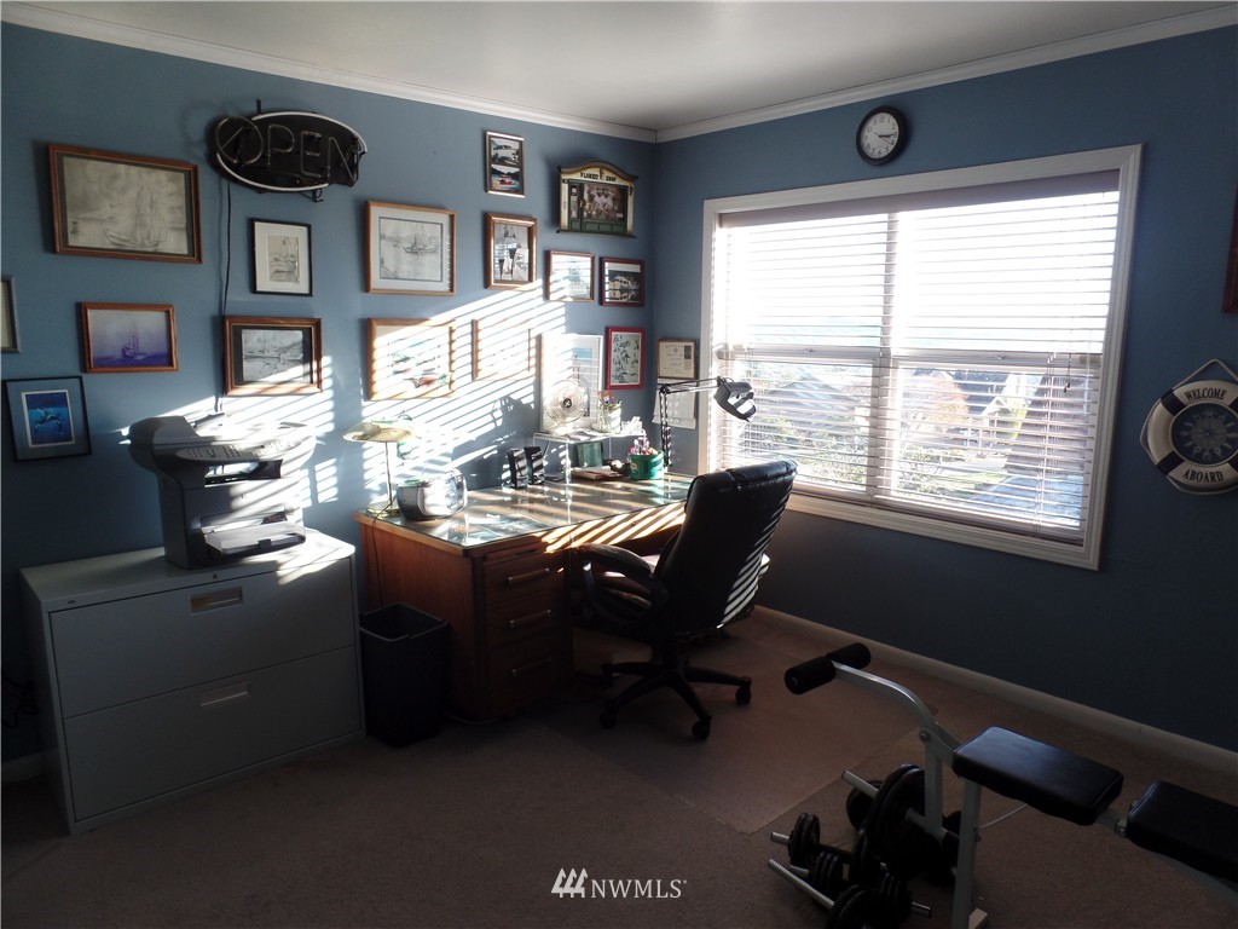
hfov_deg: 73.9
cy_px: 464
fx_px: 823
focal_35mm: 23
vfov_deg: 58.9
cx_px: 619
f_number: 3.5
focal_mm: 4.1
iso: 80
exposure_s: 1/45
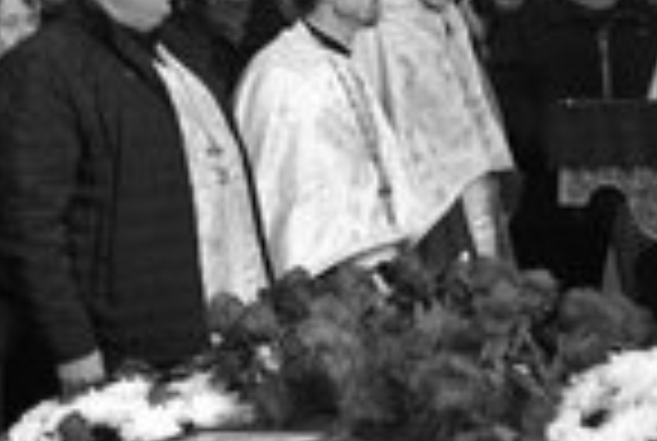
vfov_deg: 9.7
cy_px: 101
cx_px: 585
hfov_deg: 14.3
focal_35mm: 142
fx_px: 2597
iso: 3200
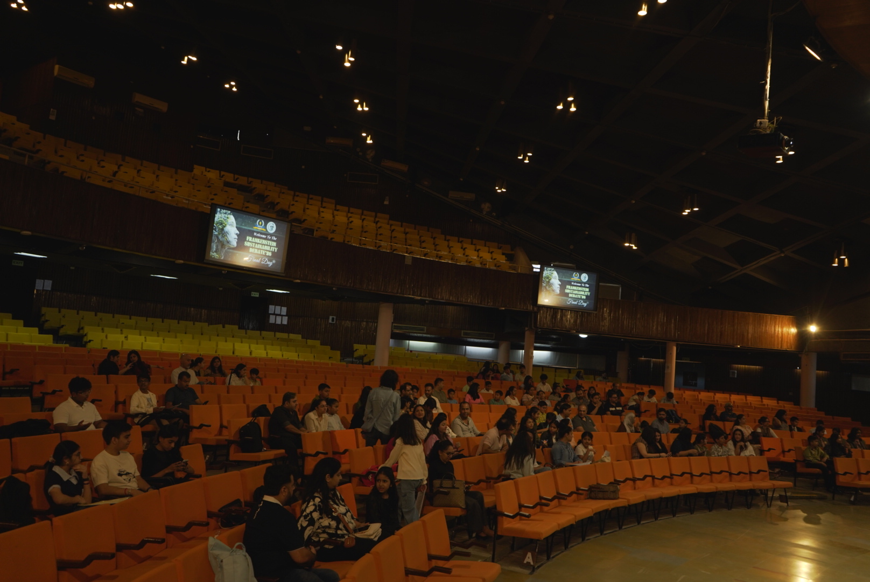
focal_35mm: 29
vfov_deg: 45.0
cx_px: 435
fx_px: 701
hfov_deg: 63.6
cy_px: 291
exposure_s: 1/100
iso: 640
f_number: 4
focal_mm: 29
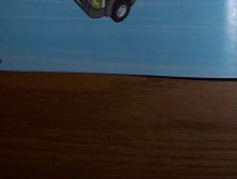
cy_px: -77
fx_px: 720
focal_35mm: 105
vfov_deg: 13.4
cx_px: 273
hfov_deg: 17.9
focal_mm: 6
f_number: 2.7
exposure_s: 1/64
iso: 80
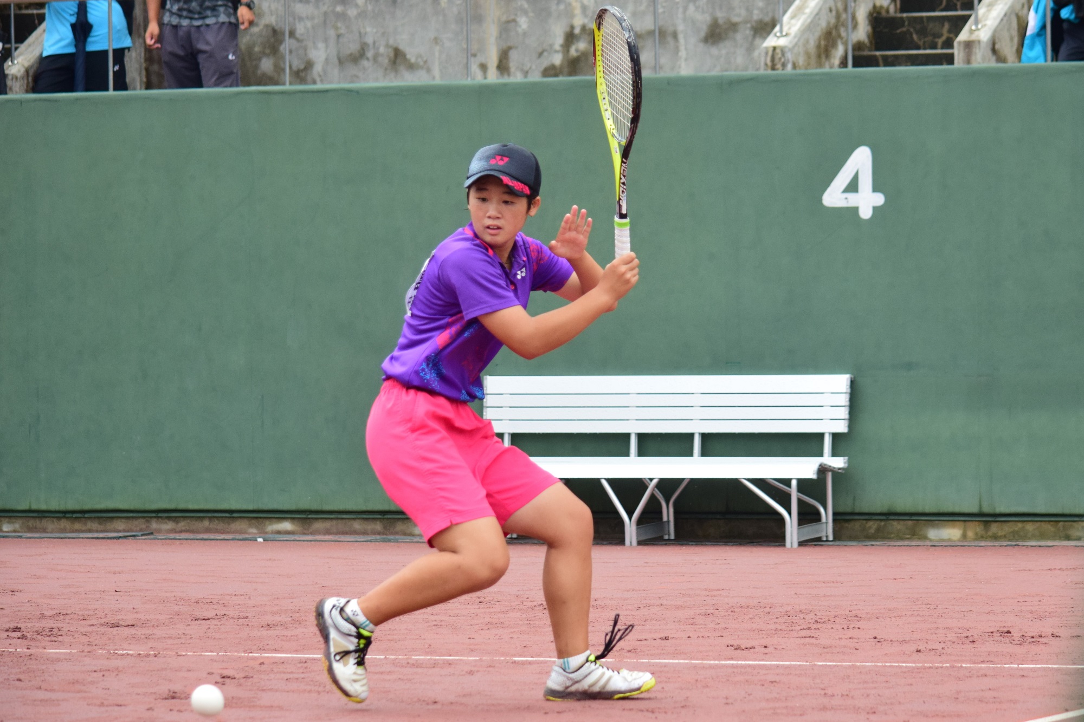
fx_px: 4155
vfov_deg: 9.9
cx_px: 542
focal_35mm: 138
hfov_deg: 14.9
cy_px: 361
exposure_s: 1/2000
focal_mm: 92
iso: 800
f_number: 4.5
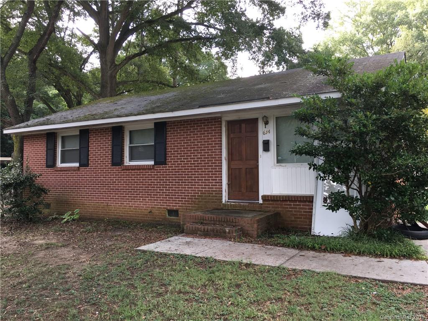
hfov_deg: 61.7
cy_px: 160
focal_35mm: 29
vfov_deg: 48.2
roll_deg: +0.2
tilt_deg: +4.4
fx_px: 359
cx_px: 214
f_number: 2.2
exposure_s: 1/120
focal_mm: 4.15
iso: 32
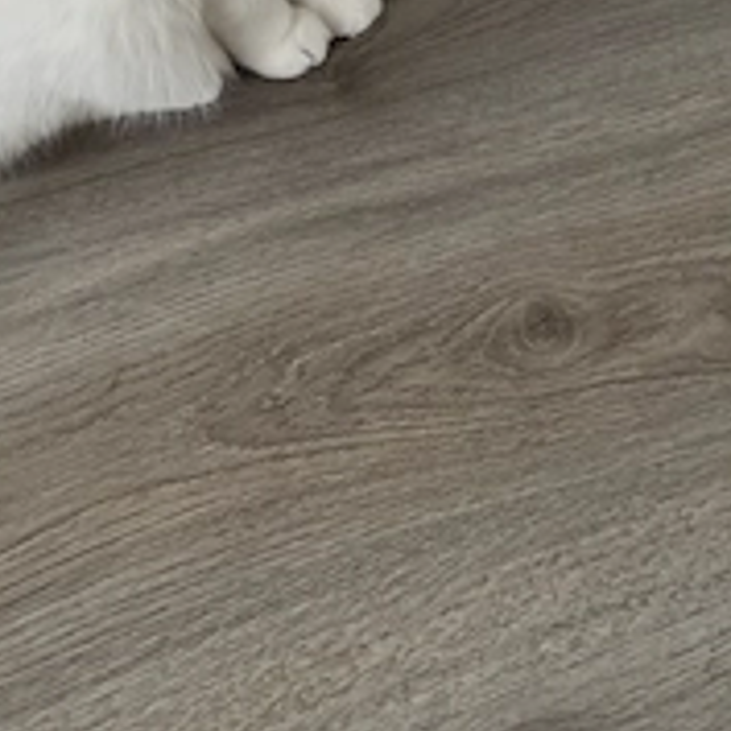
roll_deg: +0.7
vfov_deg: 29.9
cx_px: 231
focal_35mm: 52
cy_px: -45
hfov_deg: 32.5
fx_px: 1242
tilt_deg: -39.7
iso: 125
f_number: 1.6
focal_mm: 5.1
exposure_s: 1/118
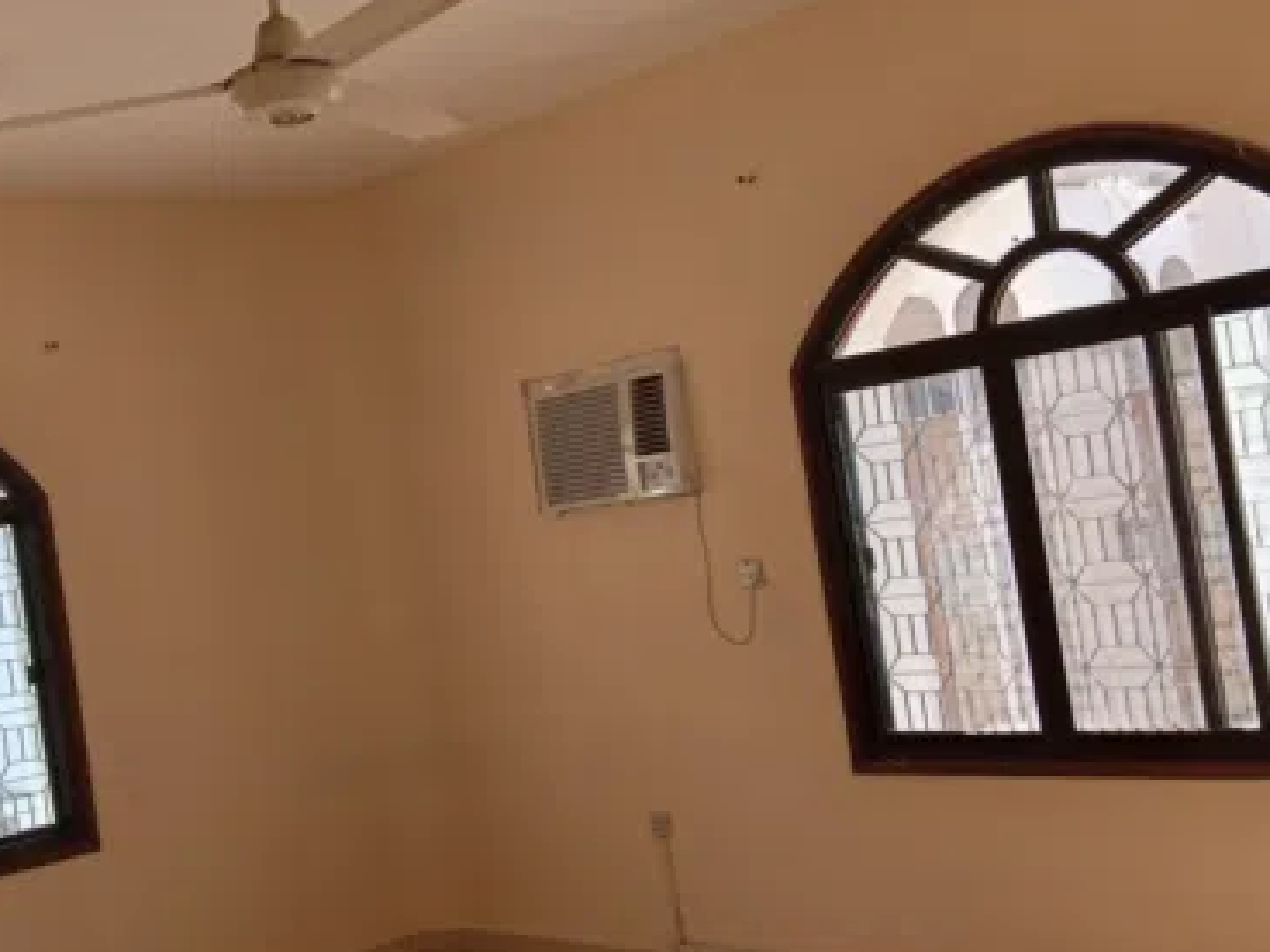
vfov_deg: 30.9
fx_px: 1724
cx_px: 418
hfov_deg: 39.9
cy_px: 479
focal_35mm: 47
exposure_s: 1/187
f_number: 1.8
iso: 50
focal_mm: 3.98
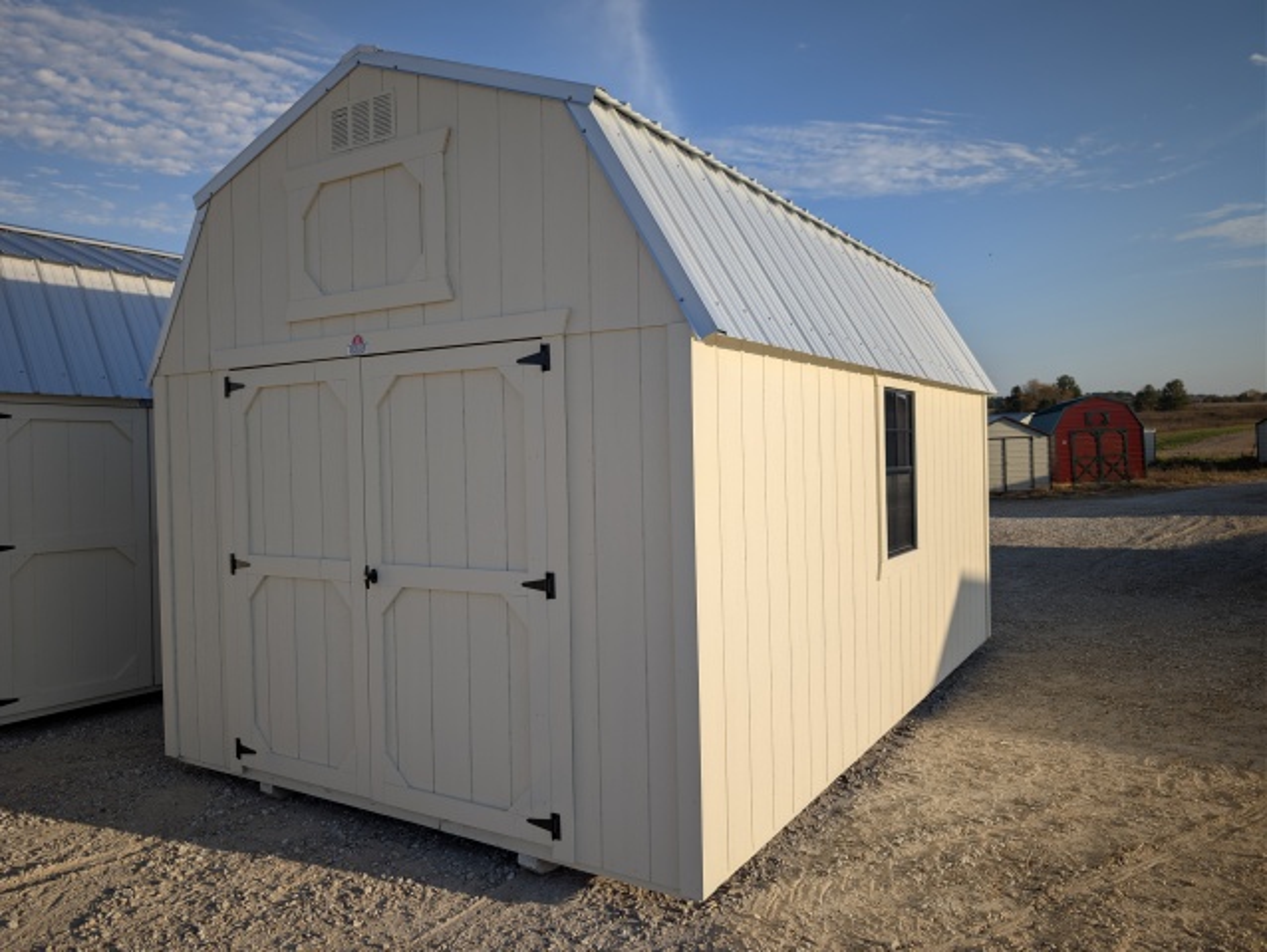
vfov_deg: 56.9
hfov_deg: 71.5
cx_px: 634
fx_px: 879
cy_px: 476
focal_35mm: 24
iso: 21
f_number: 1.68
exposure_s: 1/1418
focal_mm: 6.9
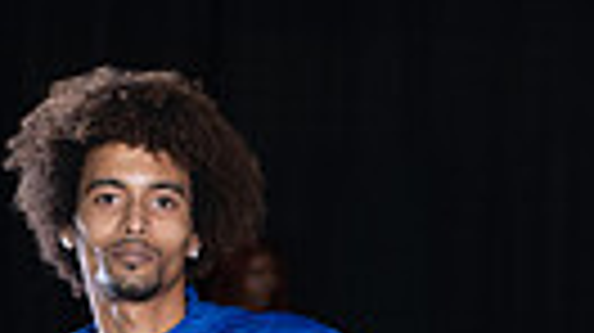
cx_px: 297
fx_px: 6500
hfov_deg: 5.2
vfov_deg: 2.9
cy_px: 963
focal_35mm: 413
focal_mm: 116
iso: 1250
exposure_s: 1/160
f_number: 6.3
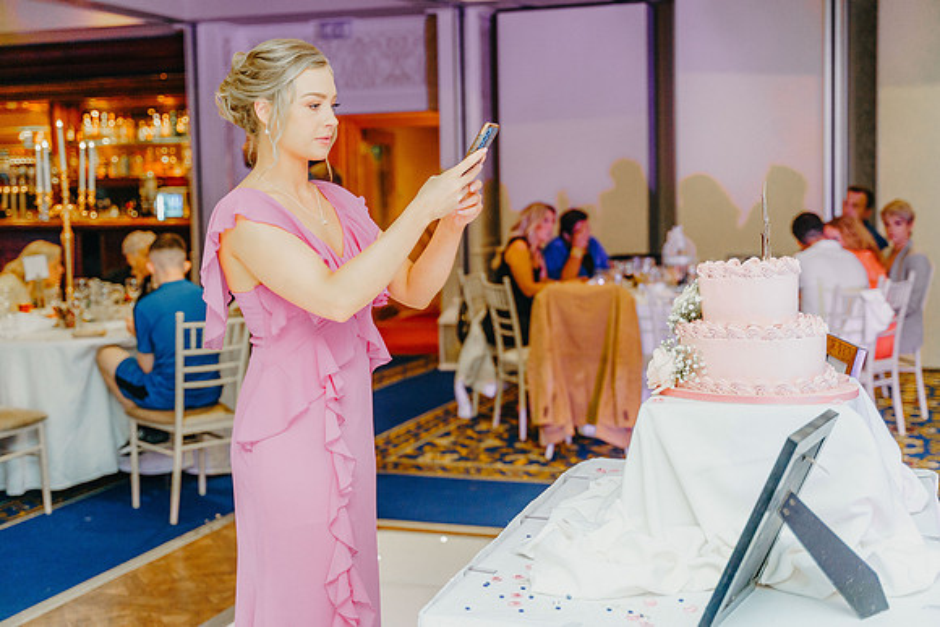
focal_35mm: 49
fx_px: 1280
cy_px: 314
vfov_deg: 27.5
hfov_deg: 40.3
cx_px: 470
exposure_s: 1/200
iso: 2000
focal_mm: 49
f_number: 2.8
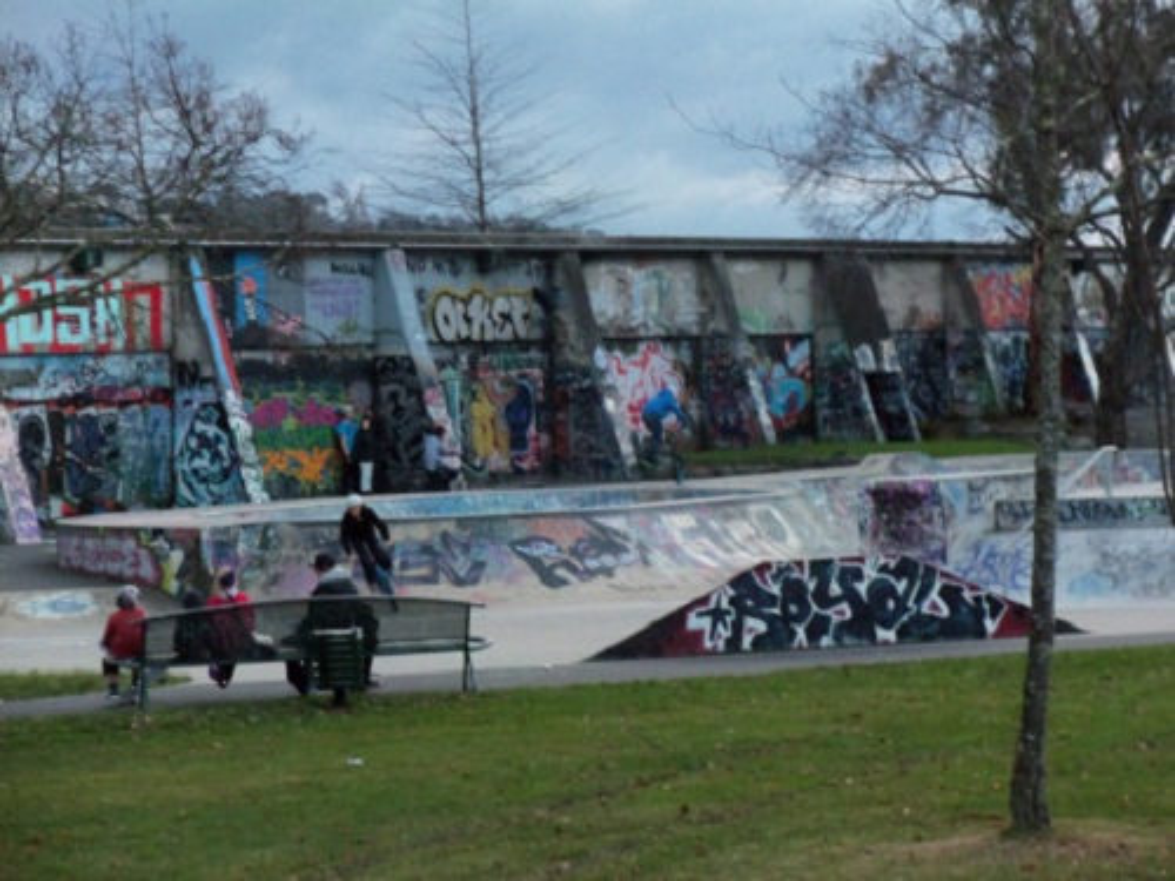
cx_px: 588
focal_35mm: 132
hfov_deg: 14.9
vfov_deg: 11.2
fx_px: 4481
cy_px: 440
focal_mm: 23.7
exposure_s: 1/40
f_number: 4.7
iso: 250
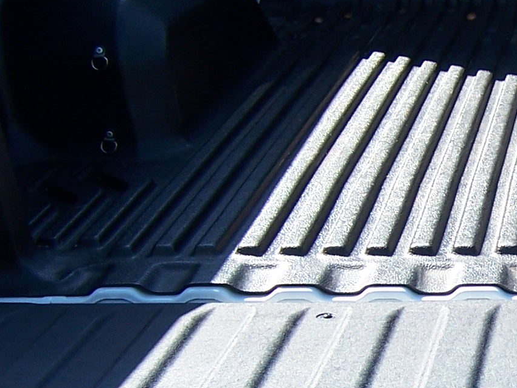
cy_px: 278
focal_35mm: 100
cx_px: 617
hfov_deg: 18.6
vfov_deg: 14.8
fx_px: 1494
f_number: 3.4
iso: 80
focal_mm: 5.5
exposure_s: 1/350
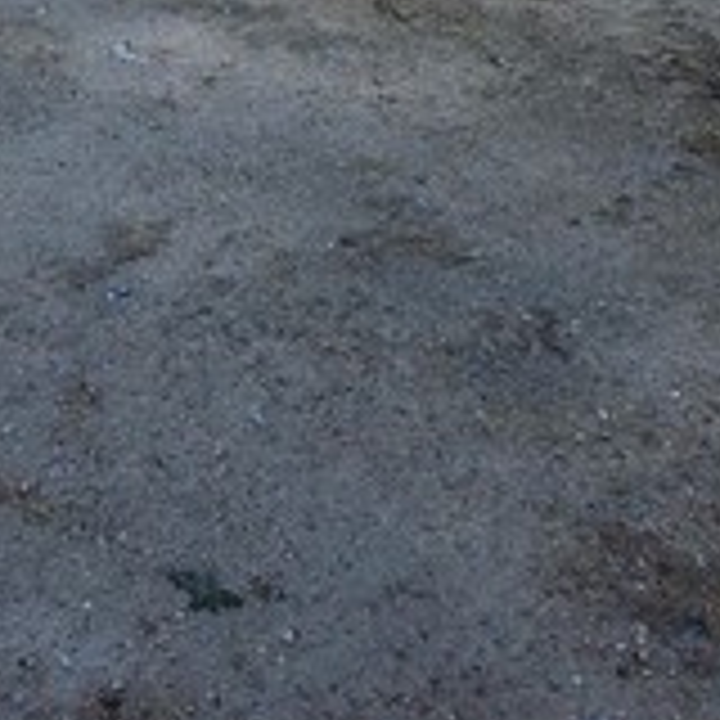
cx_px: 126
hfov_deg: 35.4
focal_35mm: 46
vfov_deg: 29.5
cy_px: -220
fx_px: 1082
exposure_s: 1/511
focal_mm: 2.2
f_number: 2.2
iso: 64
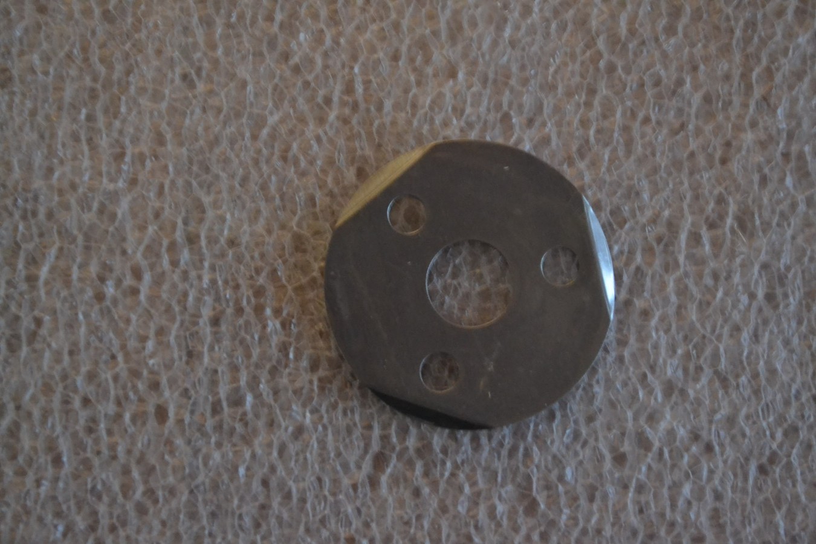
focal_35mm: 68
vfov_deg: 20.2
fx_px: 1530
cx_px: 408
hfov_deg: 29.9
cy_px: 272
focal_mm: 45
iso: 3200
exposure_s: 1/15
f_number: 5.3
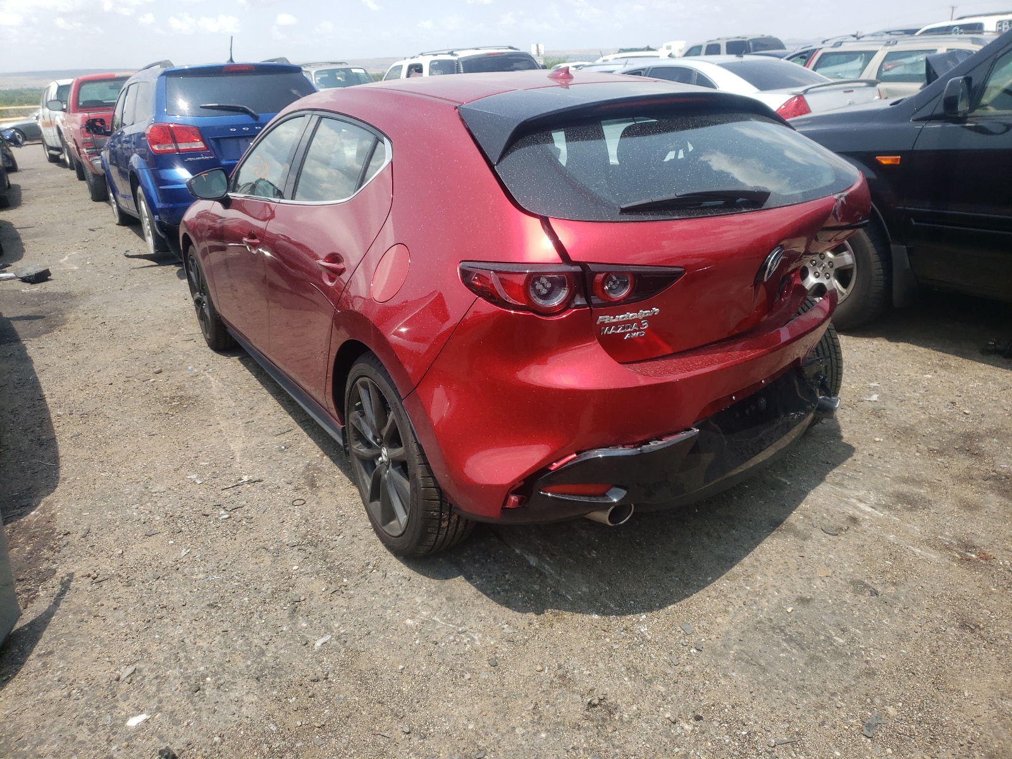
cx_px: 506
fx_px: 760
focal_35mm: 26
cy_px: 380
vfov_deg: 53.1
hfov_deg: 67.3
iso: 50
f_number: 1.5
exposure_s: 1/2000
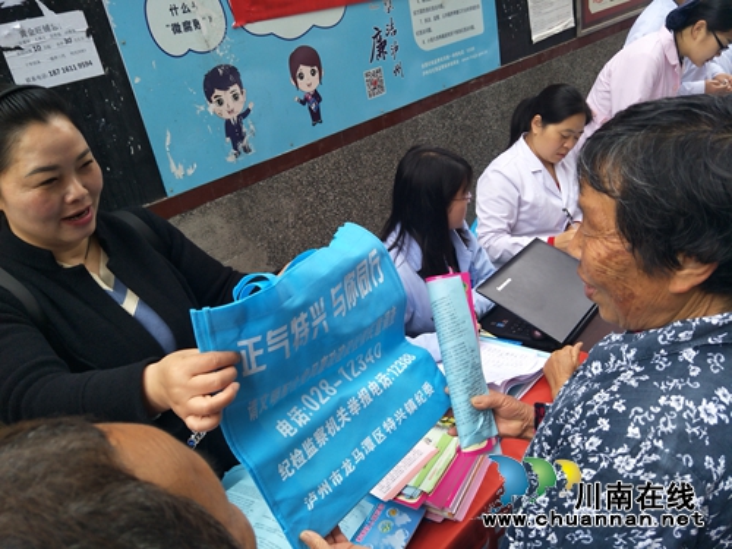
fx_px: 508
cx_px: 366
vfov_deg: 56.8
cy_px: 274
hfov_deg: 71.6
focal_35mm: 24
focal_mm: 4.1
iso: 69
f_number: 1.7
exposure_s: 1/100
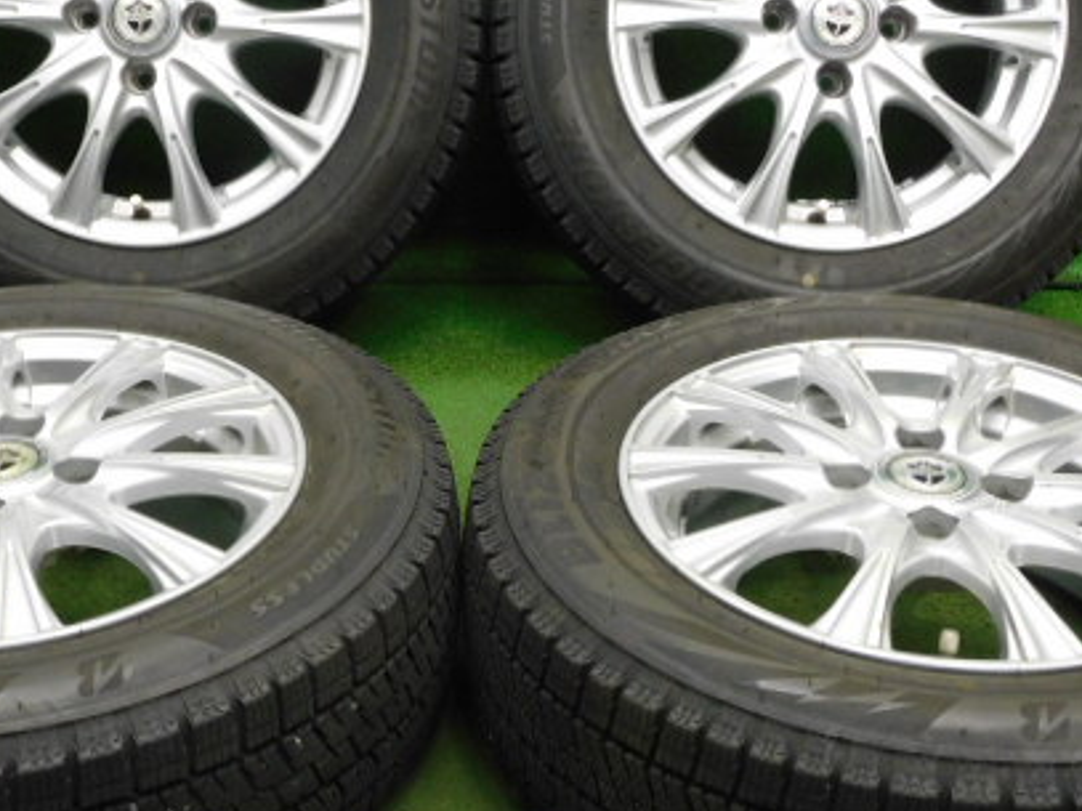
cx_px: 479
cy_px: 378
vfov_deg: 26.5
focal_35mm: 55
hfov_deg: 34.9
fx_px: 1719
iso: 400
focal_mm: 6.3
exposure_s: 1/25
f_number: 3.8
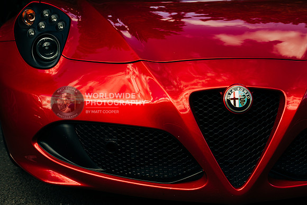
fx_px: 495
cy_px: 102
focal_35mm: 58
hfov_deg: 34.5
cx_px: 154
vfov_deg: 23.4
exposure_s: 1/250
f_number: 8
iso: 200
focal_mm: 58
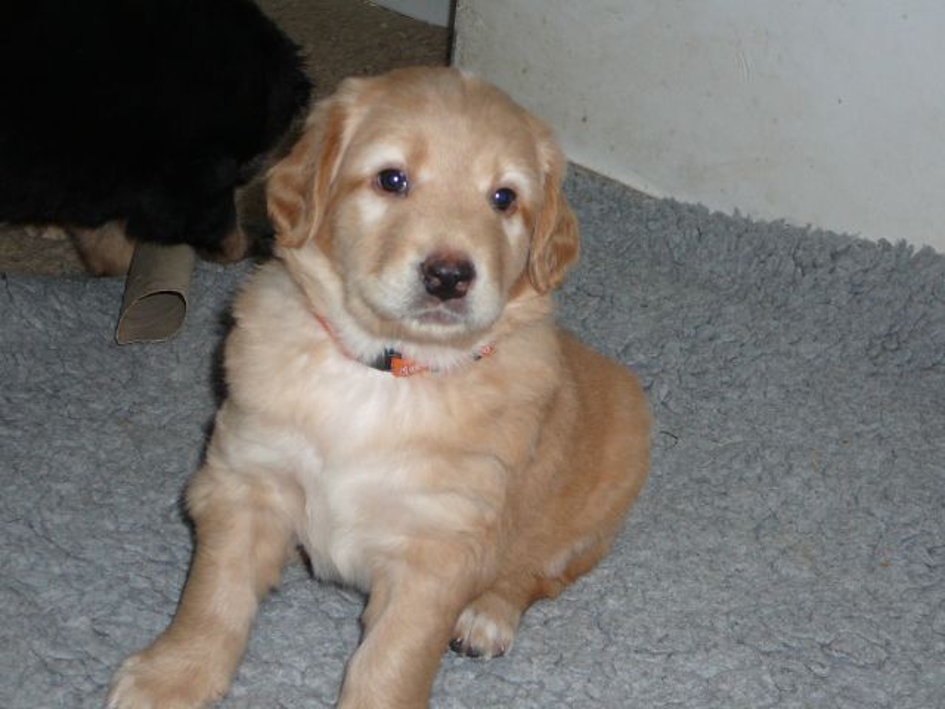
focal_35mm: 65
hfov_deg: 29.8
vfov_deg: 22.6
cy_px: 354
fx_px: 1774
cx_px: 472
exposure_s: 1/30
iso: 100
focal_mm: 9.7
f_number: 3.6
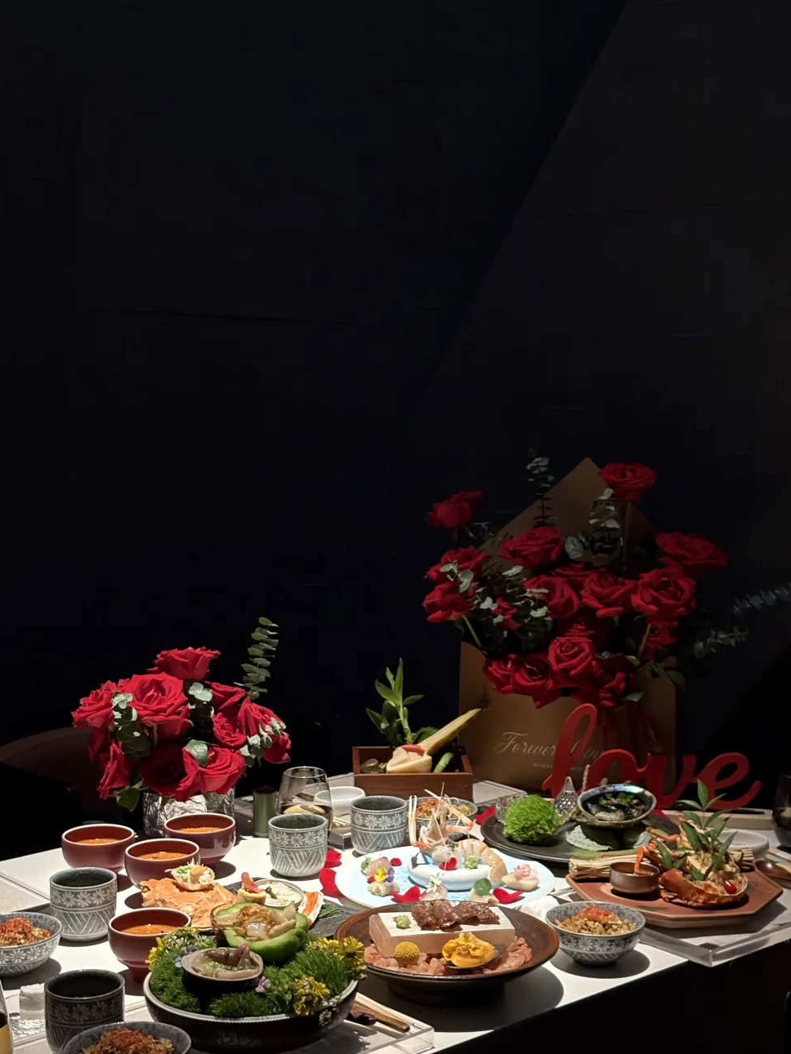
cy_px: 574
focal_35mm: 58
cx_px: 393
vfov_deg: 33.2
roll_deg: +0.2
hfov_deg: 25.2
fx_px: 1767
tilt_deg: -9.2
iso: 500
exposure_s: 1/20
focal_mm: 5.96
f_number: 1.6
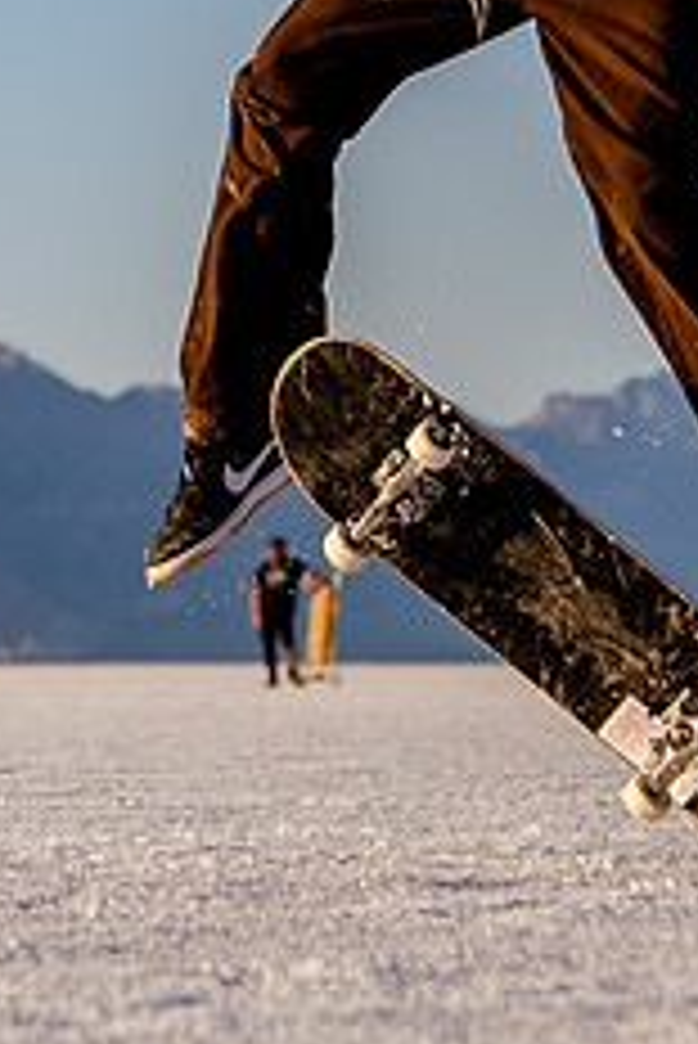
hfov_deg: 5.4
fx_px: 7405
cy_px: -157
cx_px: 198
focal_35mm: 255
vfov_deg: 8.0
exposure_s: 1/1600
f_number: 4
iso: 200
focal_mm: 65
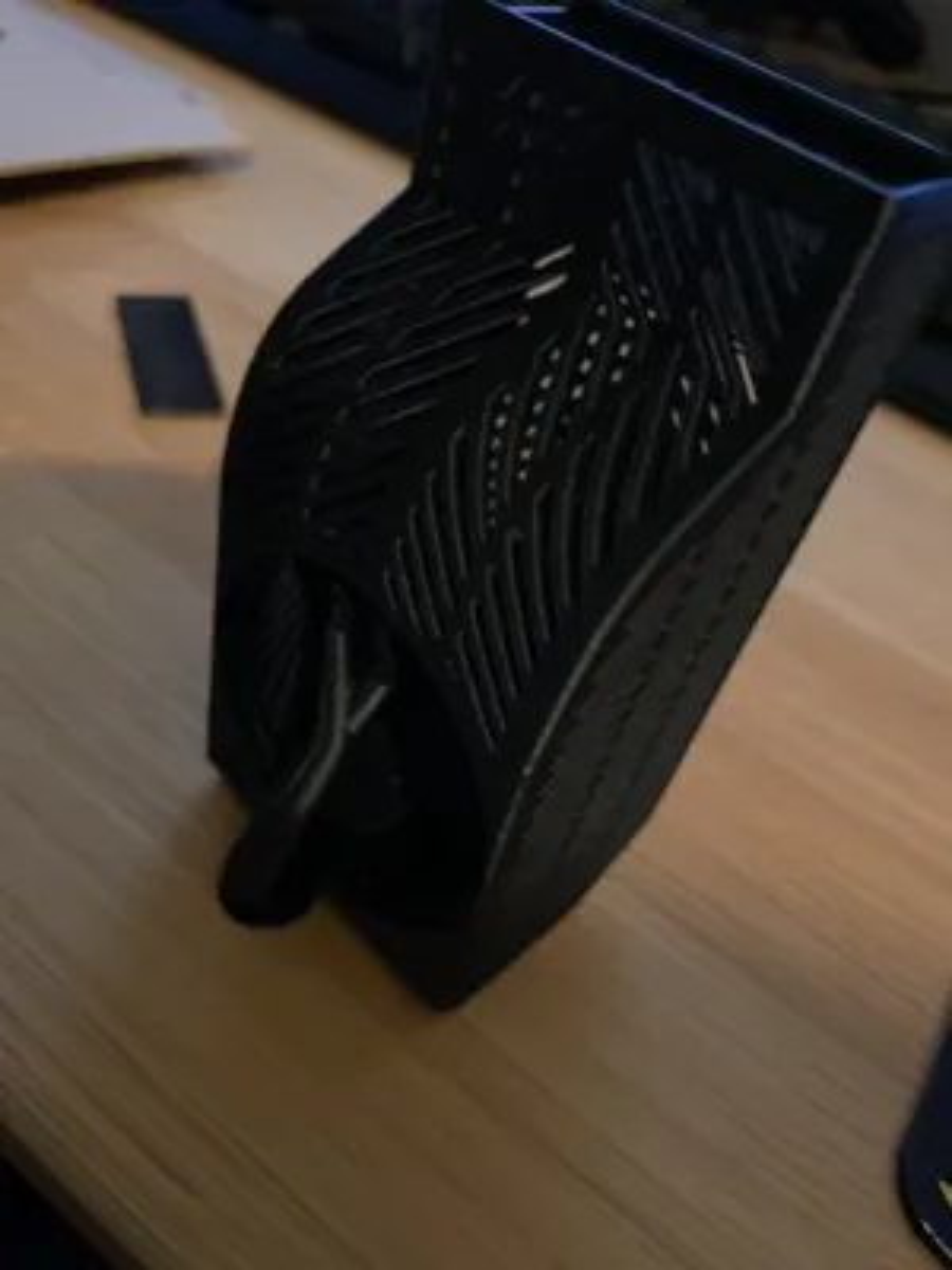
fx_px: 953
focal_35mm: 26
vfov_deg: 67.3
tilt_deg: -41.1
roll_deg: -16.1
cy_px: 635
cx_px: 476
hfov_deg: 53.1
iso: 1000
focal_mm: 4.2
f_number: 1.6
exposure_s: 1/21
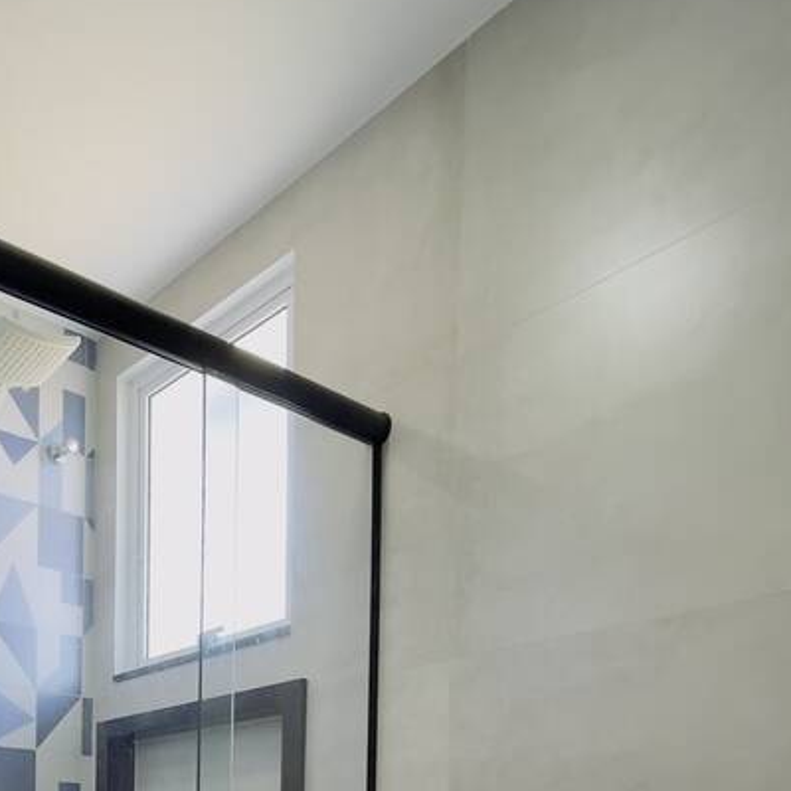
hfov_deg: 46.8
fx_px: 801
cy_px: 912
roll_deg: -0.6
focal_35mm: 31
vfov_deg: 40.1
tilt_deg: -3.0
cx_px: 63
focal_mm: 1.54
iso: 50
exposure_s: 1/30
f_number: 2.4
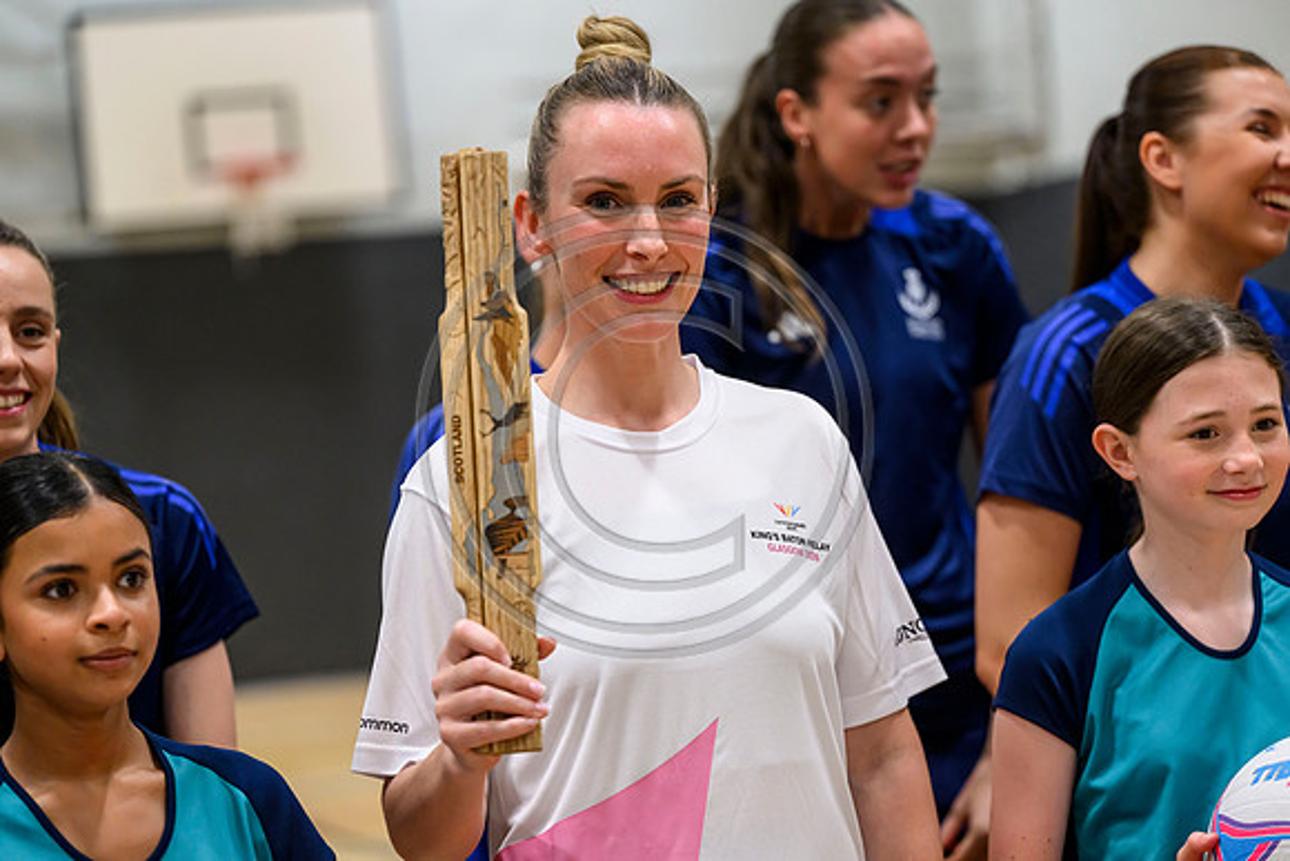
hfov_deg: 20.2
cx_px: 645
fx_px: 3620
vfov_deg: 13.6
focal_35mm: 101
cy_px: 430
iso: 4000
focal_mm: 101
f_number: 2.8
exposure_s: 1/400
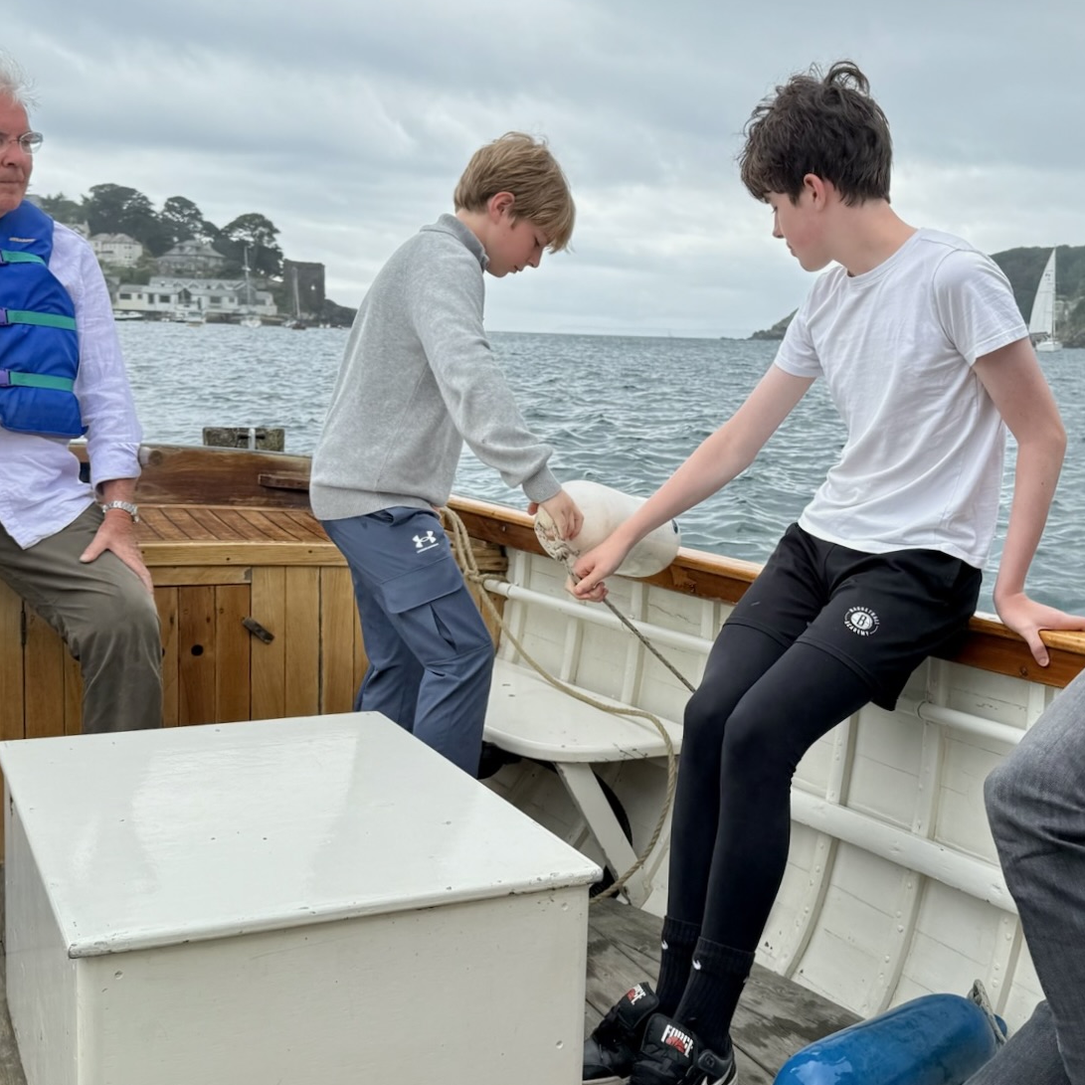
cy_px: 542
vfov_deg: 55.6
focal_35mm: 29
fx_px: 1028
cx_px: 373
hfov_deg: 54.6
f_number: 1.78
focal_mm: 6.76
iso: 80
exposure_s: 1/3425
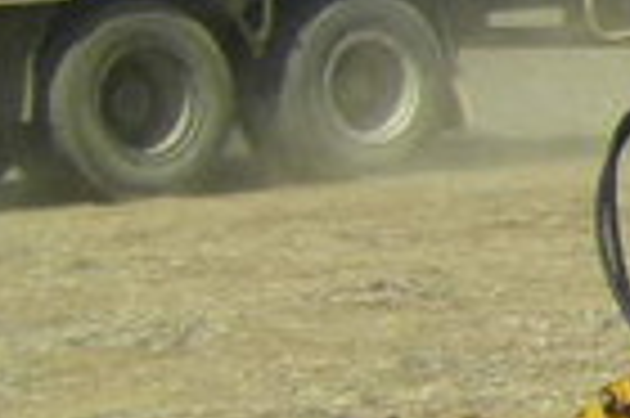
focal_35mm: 226
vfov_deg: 6.0
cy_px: 508
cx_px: 1755
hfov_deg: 8.1
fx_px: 3950
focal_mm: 6.3
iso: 64
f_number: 7
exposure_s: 1/200
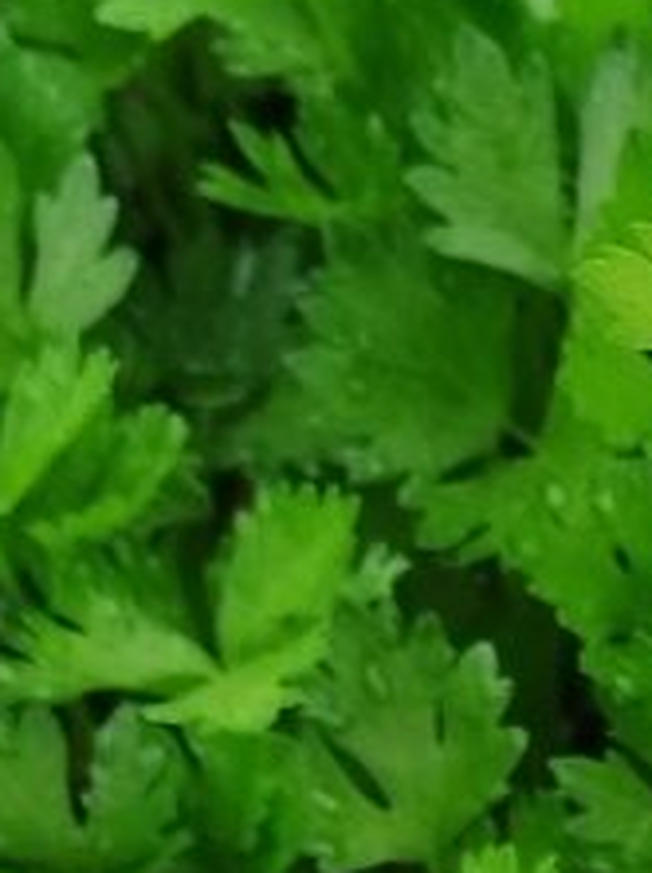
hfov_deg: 11.3
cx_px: 1025
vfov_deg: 14.2
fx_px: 3145
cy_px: 1508
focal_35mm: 125
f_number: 1.9
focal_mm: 4.95
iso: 545
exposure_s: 1/50
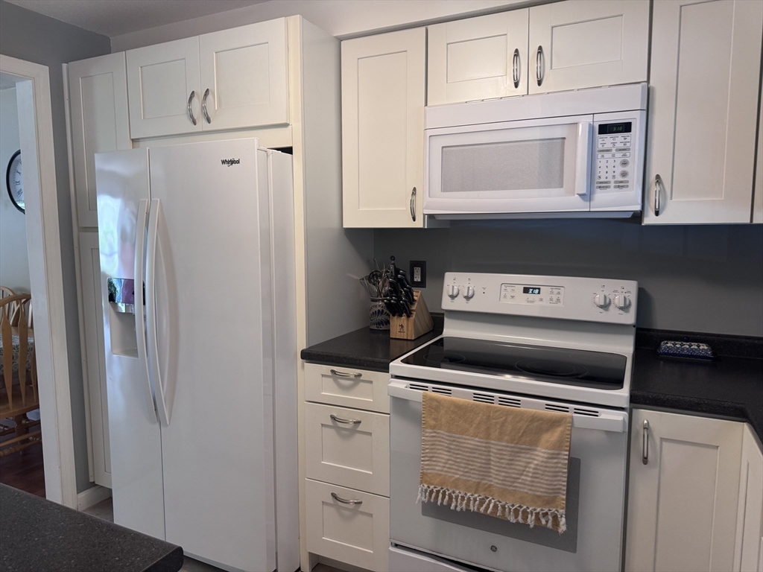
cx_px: 382
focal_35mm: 24
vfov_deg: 56.8
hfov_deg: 71.6
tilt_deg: -6.0
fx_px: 529
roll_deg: +0.3
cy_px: 286
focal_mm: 6.76
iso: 160
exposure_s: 1/60
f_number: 1.78
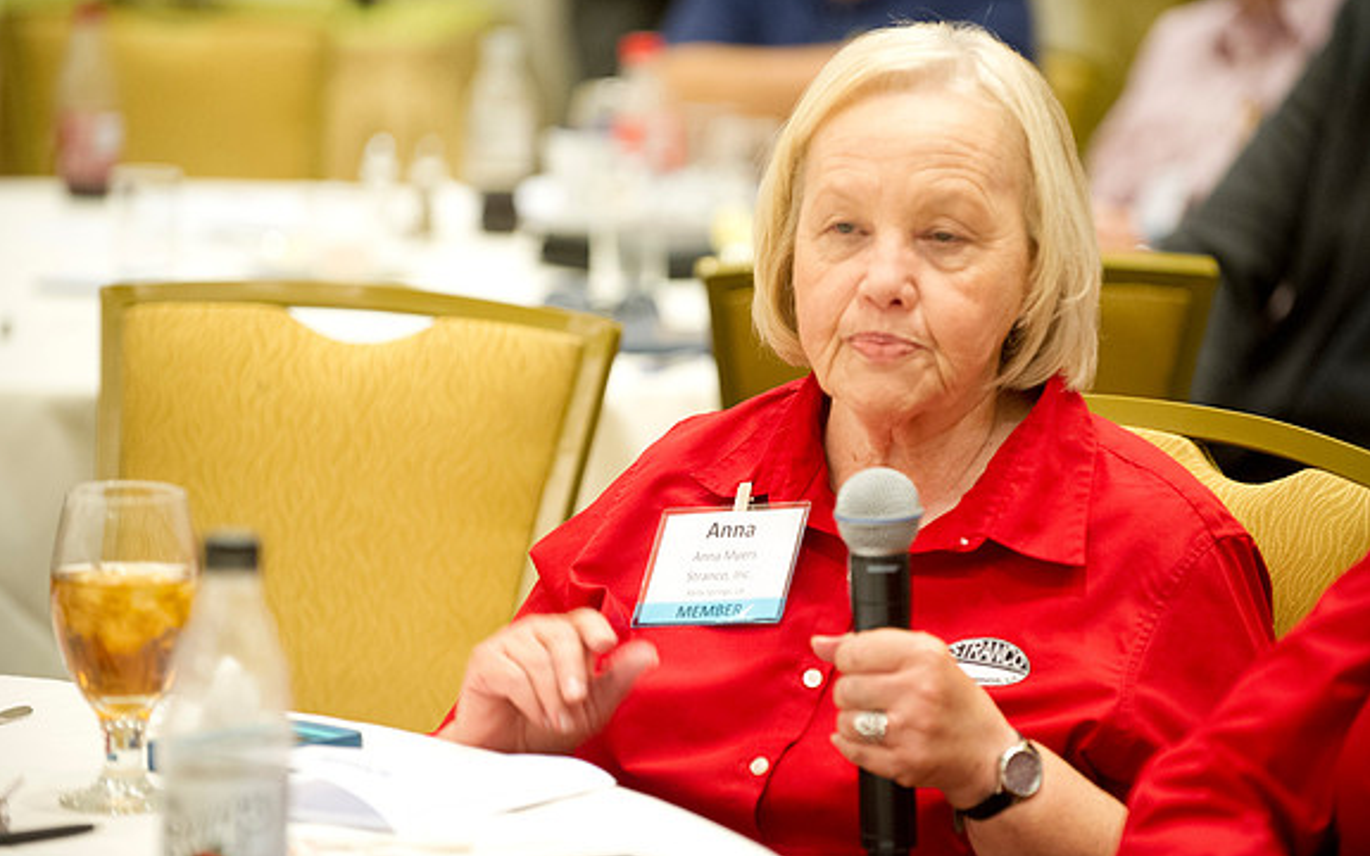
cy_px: 426
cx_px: 683
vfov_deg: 8.2
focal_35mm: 159
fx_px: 5937
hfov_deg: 13.2
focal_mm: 155
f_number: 2.8
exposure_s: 1/60
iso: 3200
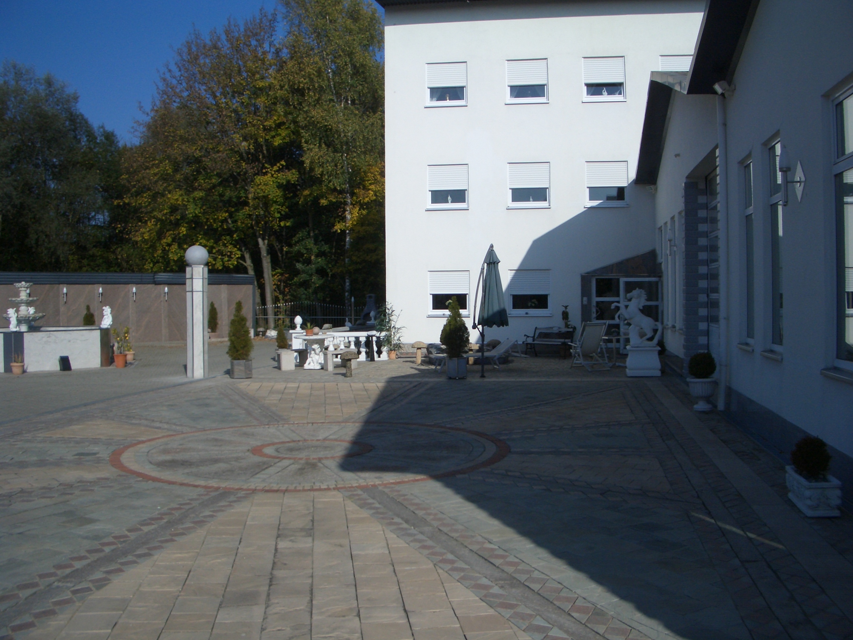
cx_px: 426
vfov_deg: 40.7
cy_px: 320
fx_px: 862
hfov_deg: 52.6
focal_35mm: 35
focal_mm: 5.8
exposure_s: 1/1600
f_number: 4.3
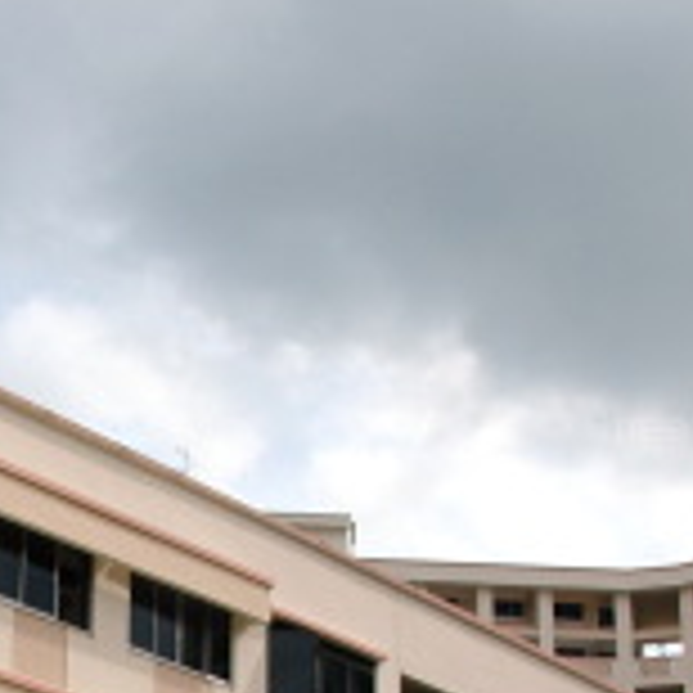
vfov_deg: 20.1
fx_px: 1857
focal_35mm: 82
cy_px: 776
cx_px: -27
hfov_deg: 20.4
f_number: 10
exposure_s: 1/400
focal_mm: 18
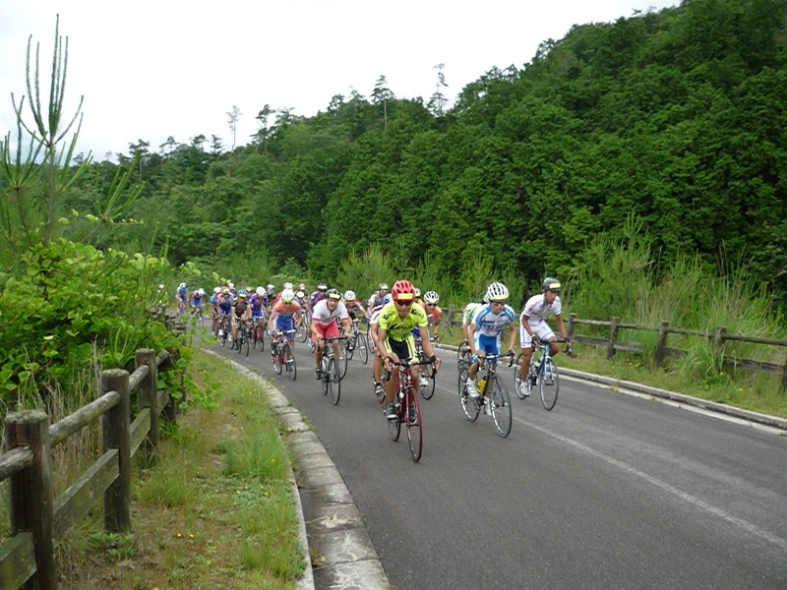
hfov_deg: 55.4
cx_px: 394
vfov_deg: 42.9
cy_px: 295
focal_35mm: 33
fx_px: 750
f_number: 8
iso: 500
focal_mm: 5.5
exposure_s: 1/320
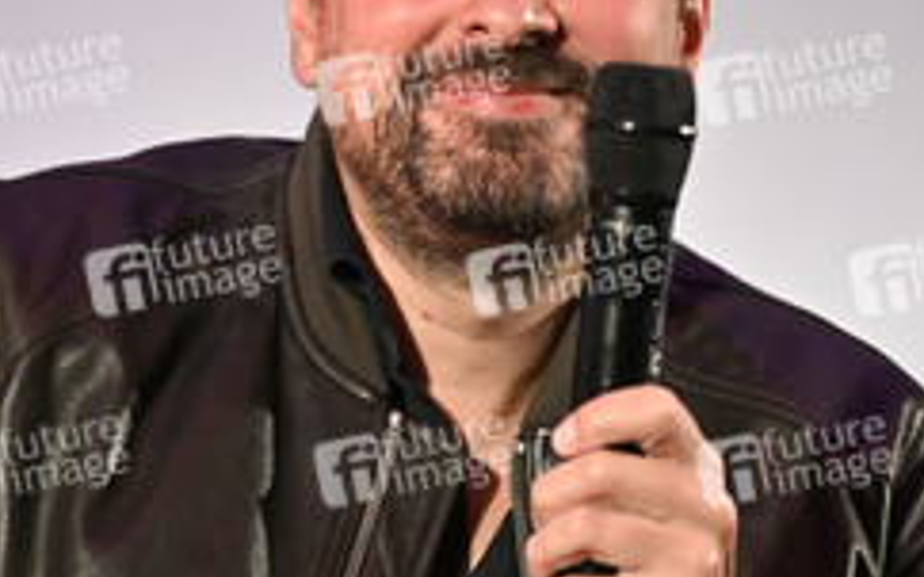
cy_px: 176
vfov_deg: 3.5
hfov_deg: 5.5
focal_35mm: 379
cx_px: 464
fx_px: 9540
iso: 3200
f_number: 2.8
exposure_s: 1/400
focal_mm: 200
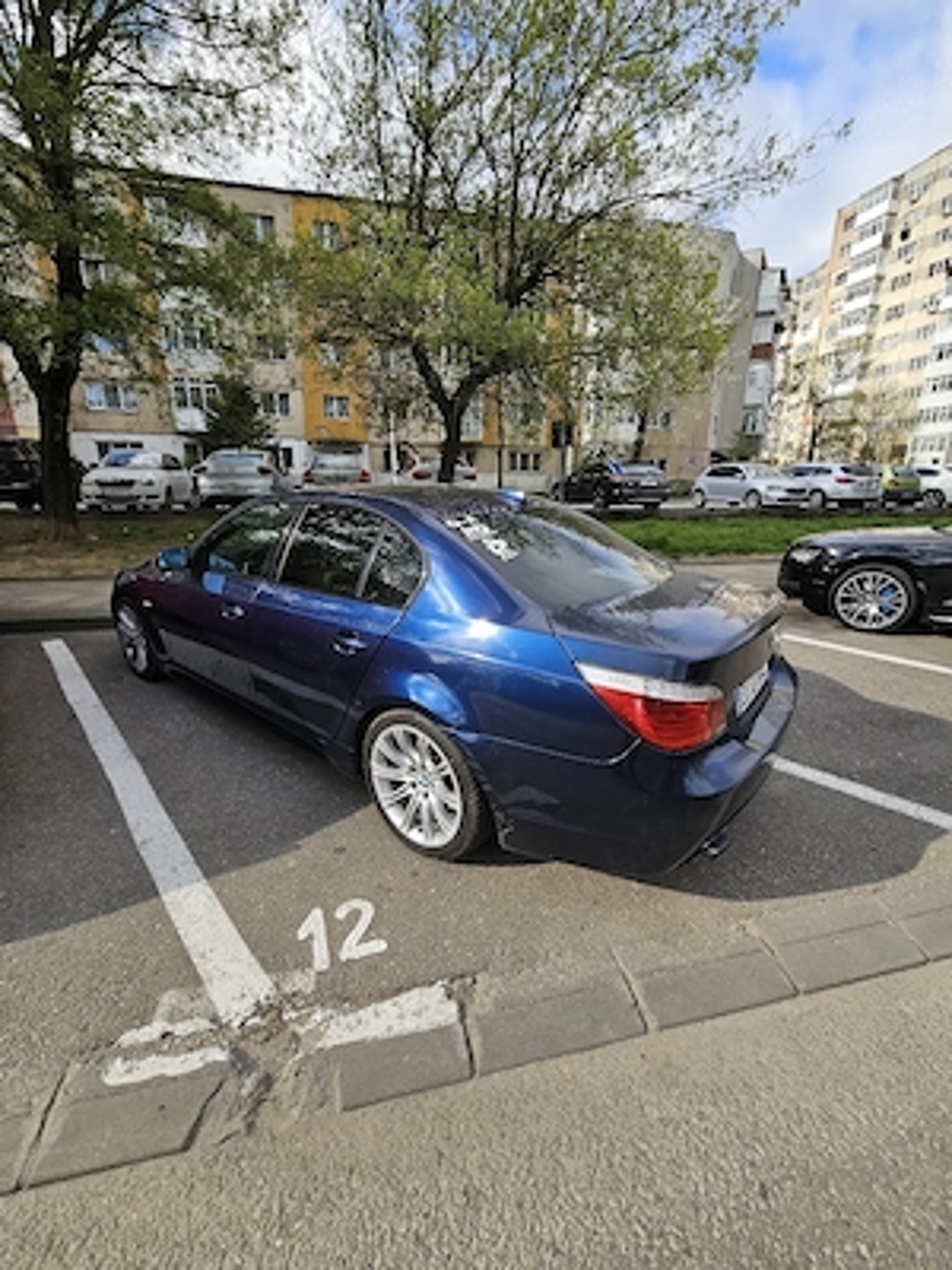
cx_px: 476
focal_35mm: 13
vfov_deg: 106.2
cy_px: 635
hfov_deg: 89.9
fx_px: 477
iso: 50
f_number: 2.2
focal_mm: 2.2
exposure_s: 1/909
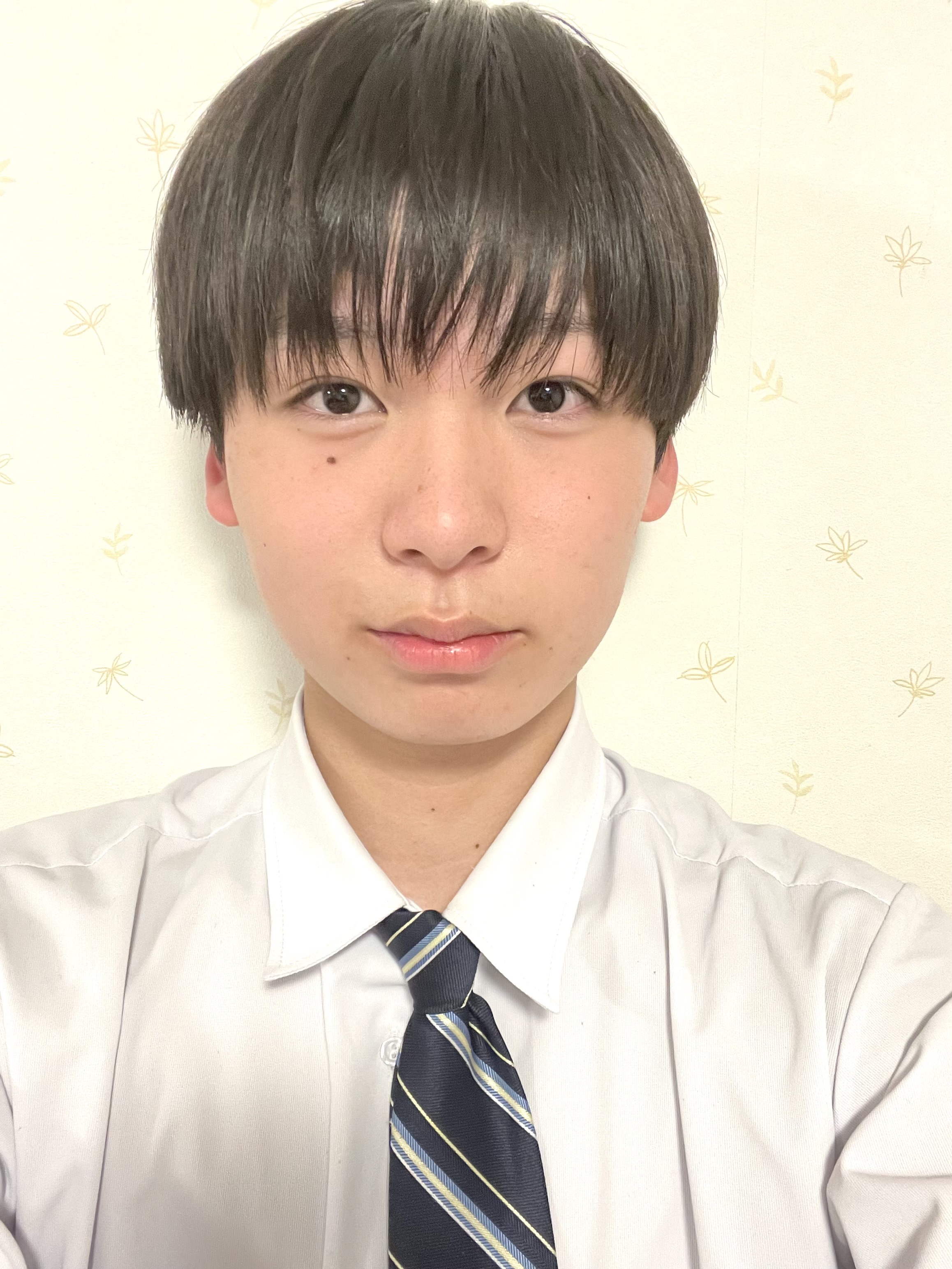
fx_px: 1100
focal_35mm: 30
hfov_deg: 46.8
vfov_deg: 60.0
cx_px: 476
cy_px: 634
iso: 320
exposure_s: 1/40
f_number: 2.2
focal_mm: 2.71
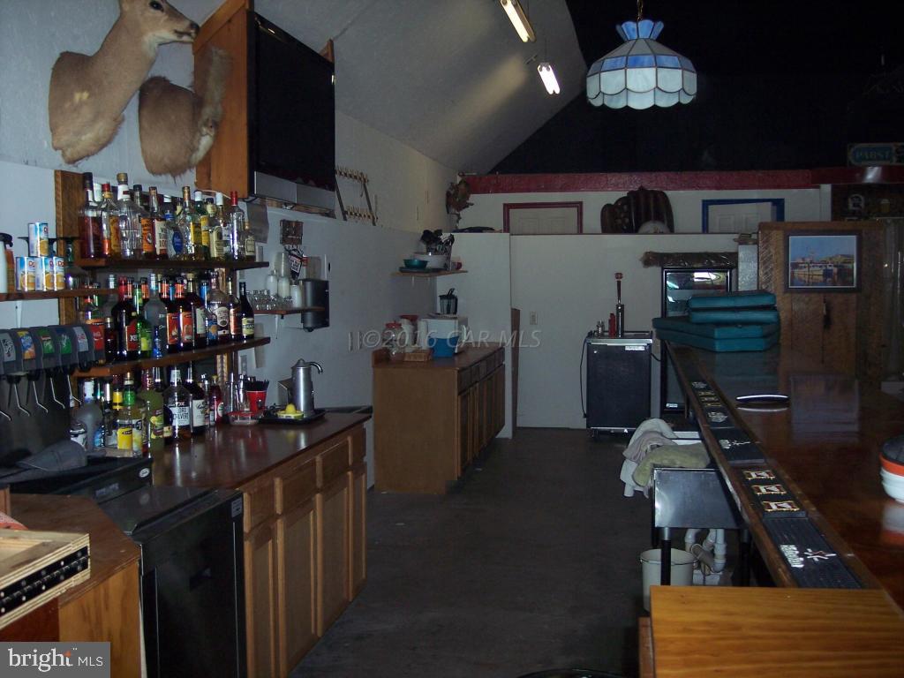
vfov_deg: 36.8
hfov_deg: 47.9
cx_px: 452
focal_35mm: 39
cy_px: 339
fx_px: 1018
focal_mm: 8
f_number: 2.8
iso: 140
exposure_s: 1/60
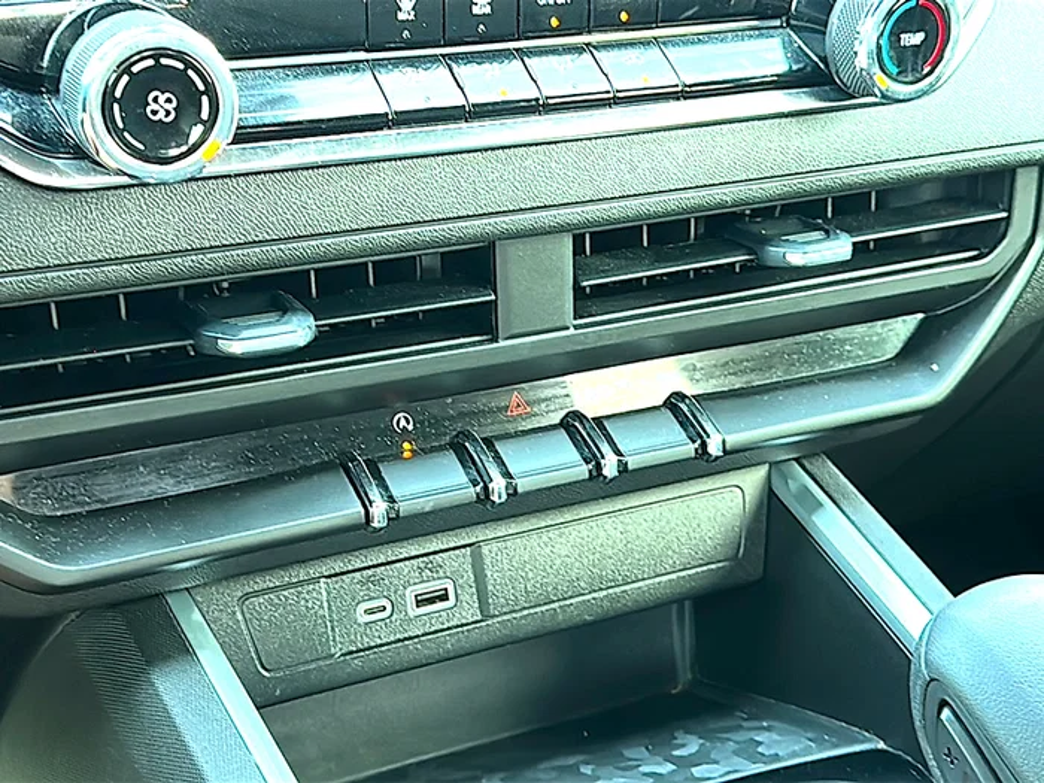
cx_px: 522
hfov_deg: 44.8
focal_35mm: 42
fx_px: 1267
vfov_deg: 34.3
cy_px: 392
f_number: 1.78
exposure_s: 1/40
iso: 250
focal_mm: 6.86
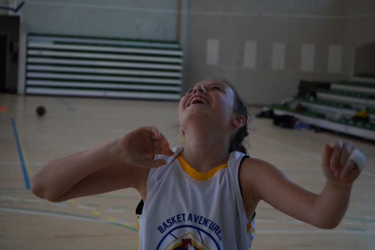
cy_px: 125
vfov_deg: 19.4
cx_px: 188
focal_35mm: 70
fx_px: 729
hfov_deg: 28.8
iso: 8000
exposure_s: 1/1600
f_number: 5.6
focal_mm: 70
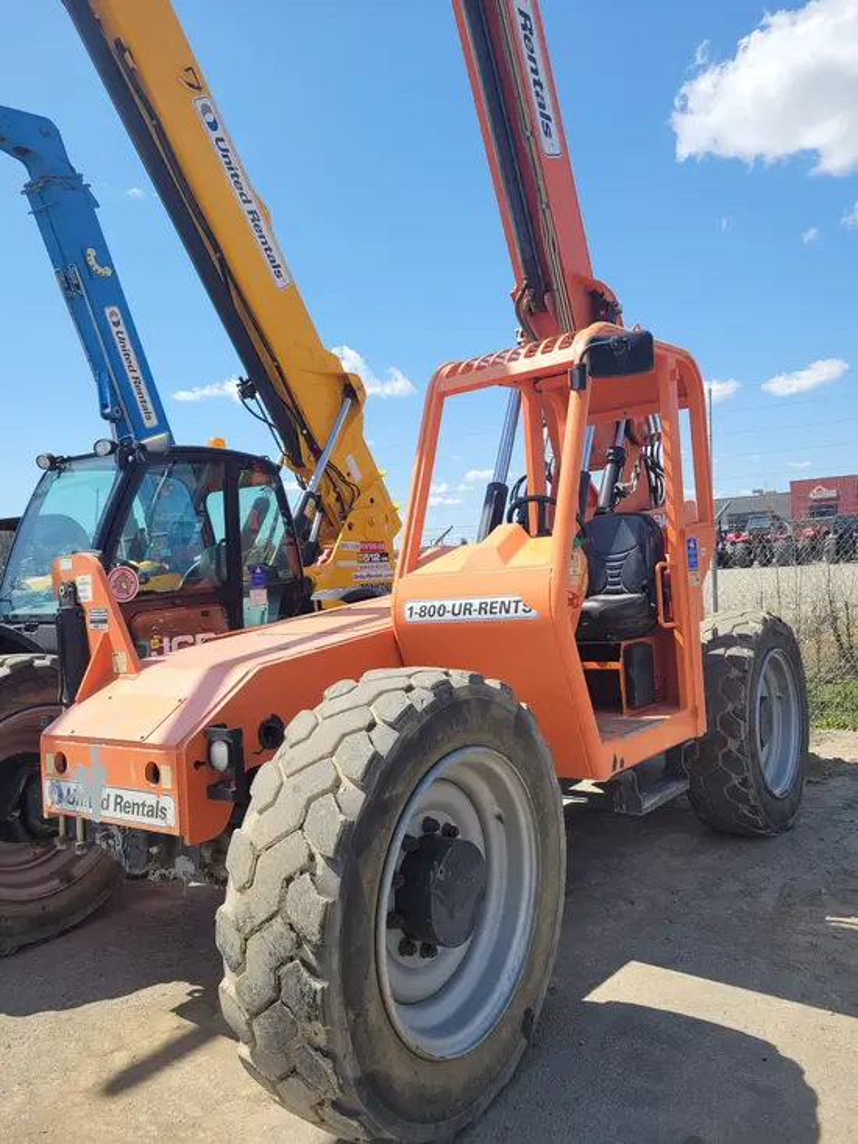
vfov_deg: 67.3
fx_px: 859
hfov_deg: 53.1
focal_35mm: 26
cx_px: 429
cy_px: 572
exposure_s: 1/2105
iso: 40
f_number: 1.8
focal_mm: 5.4
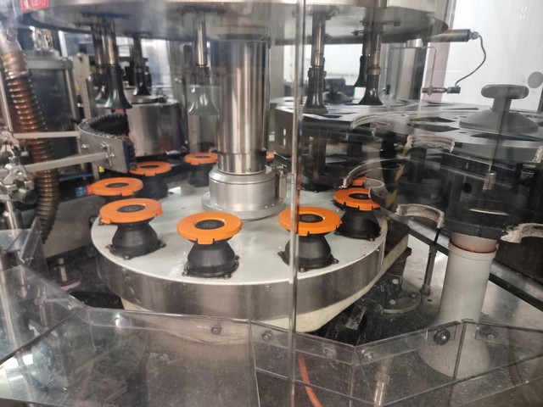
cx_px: 272
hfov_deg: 71.6
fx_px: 376
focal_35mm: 24
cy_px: 204
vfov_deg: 56.8
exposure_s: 1/50
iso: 500
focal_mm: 6.7
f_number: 1.8
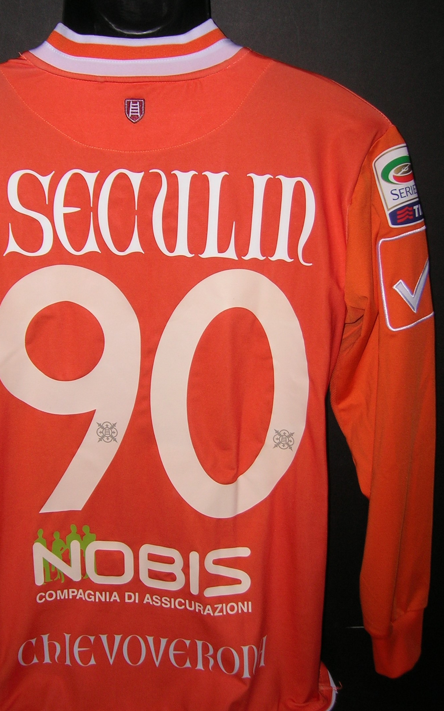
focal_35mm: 42
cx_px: 139
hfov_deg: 30.3
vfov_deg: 47.2
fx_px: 813
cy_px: 353
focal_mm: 5.7
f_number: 2.9
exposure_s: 1/60.1
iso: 50
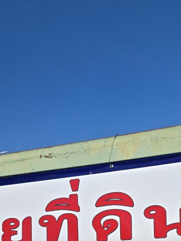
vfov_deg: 26.8
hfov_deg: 21.0
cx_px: 146
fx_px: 481
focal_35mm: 69
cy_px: 233
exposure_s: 1/1202
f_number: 1.7
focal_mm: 6.3
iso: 12
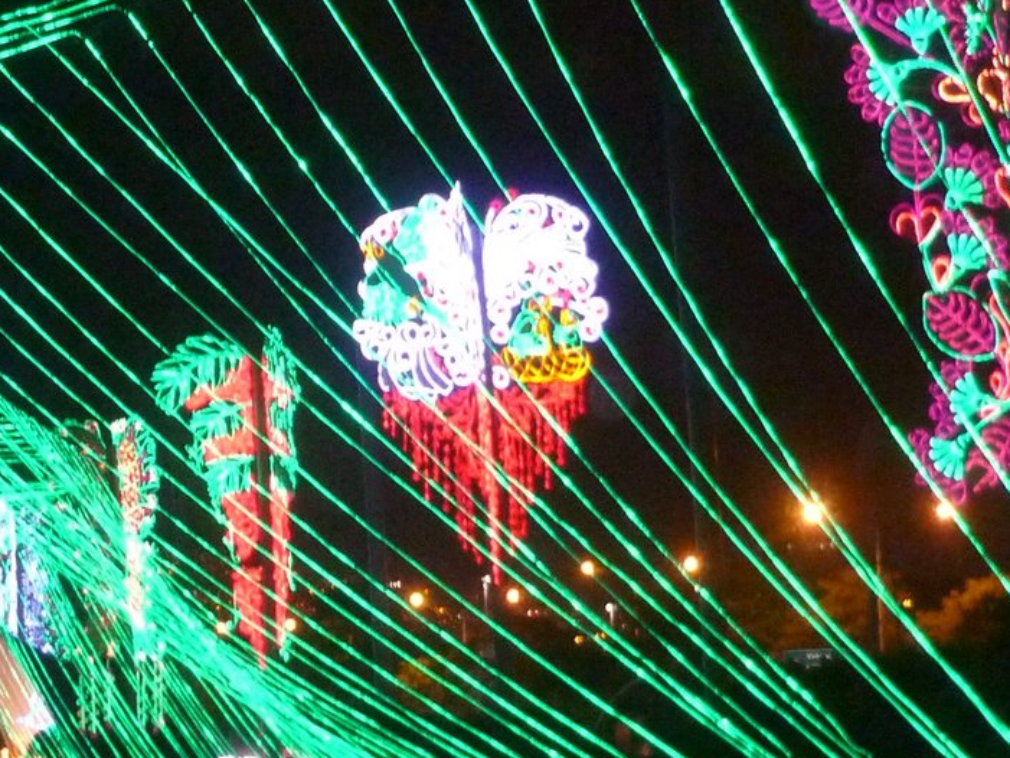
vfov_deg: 16.1
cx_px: 343
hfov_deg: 21.2
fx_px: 2685
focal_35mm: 92
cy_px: 465
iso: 320
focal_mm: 5
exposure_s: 1/8
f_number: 3.3
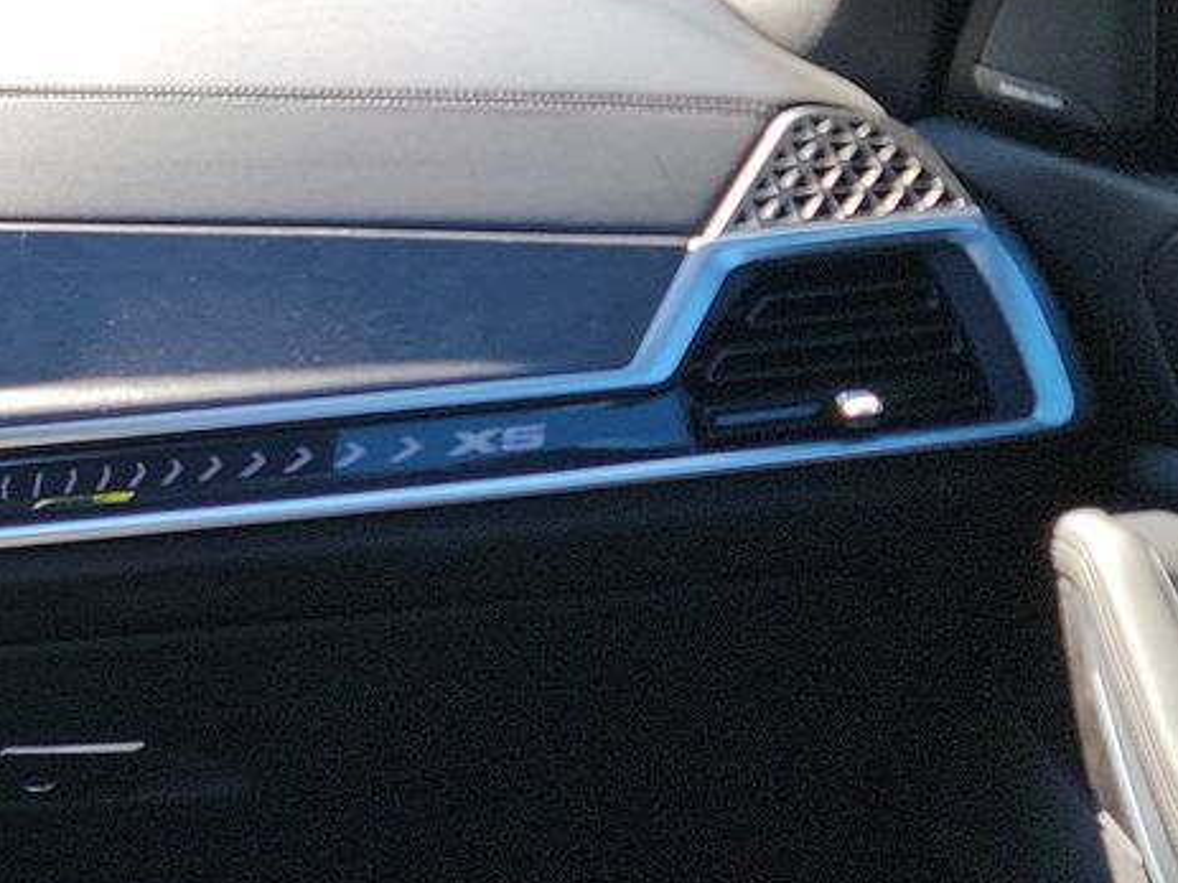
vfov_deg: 17.6
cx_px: -654
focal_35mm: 83
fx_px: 2824
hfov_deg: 19.9
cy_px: 685
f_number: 1.8
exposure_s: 1/144
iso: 50
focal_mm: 6.7
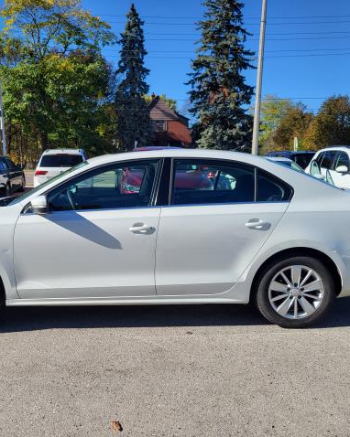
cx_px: 135
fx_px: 441
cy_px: 218
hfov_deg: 43.0
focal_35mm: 34
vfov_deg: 52.9
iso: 40
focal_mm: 5.4
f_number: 1.8
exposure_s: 1/2234
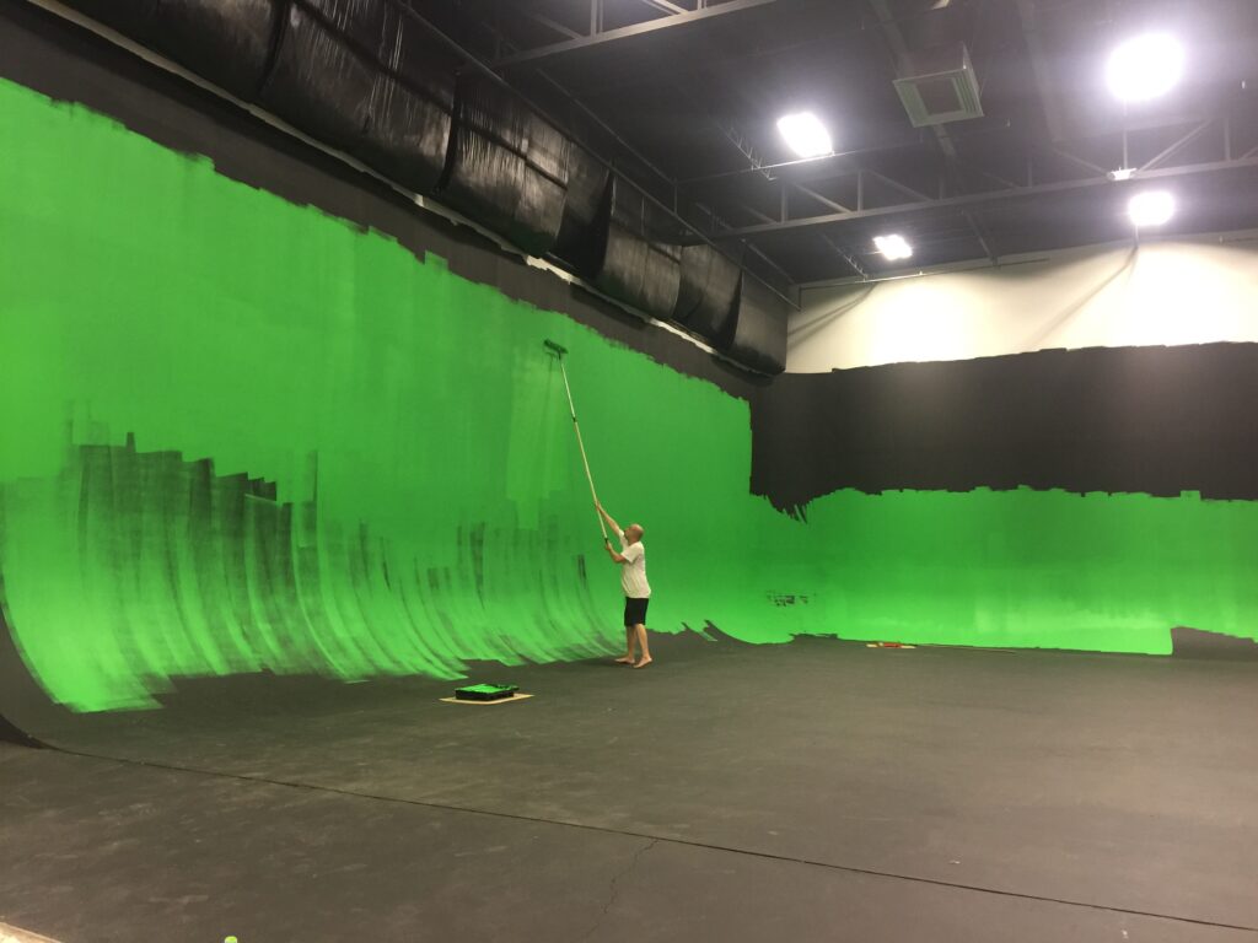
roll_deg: -2.9
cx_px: 629
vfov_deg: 48.2
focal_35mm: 29
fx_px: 1054
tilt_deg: +4.3
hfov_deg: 61.7
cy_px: 472
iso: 100
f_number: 2.2
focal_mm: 4.15
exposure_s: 1/15
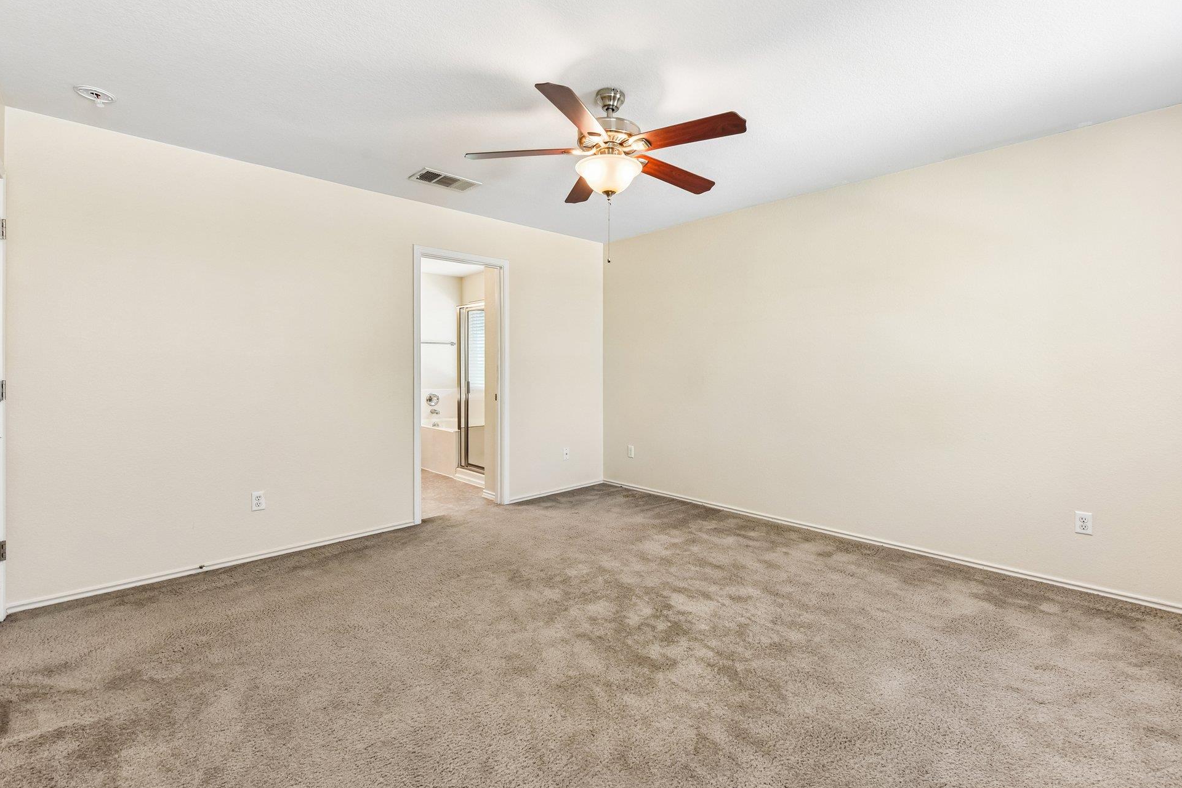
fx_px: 525
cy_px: 380
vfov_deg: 73.7
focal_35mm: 16
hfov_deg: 96.7
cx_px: 609
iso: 400
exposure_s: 1/15
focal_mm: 15
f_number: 8
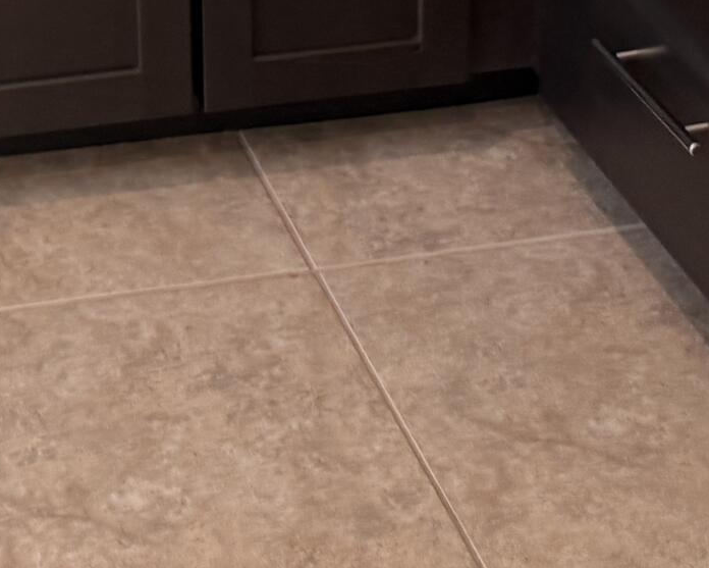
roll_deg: +3.2
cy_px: -568
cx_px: -142
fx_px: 2120
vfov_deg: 13.2
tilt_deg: -13.8
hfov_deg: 18.0
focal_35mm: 101
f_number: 1.78
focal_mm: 6.76
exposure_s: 1/120
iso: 125
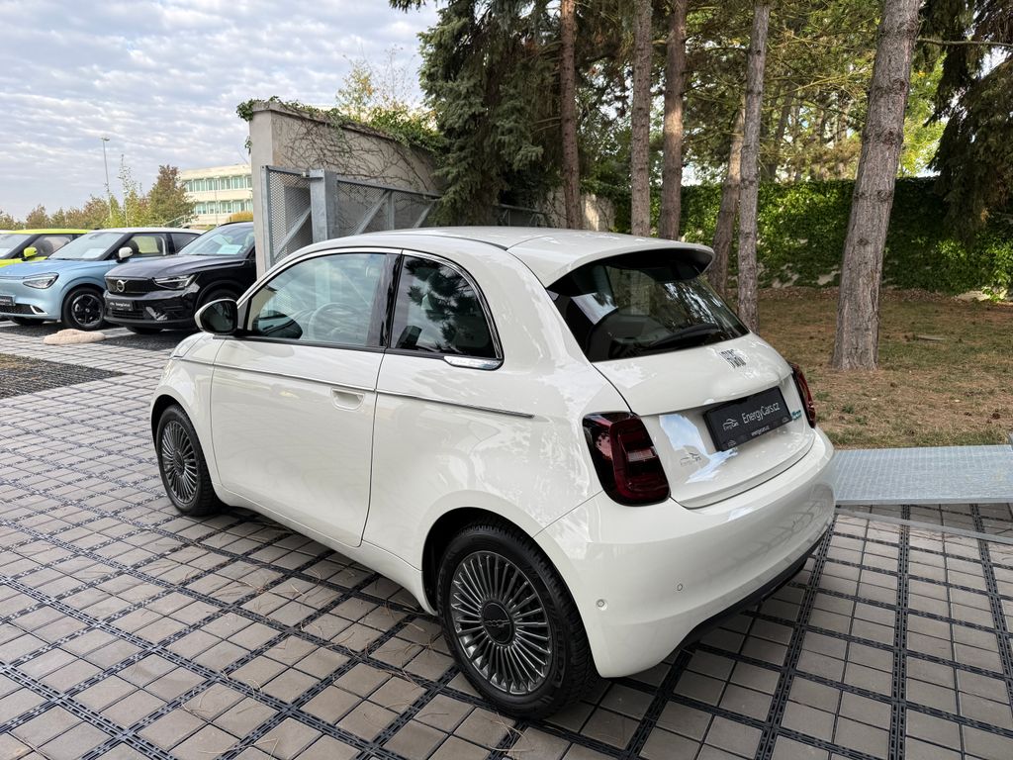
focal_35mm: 24
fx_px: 702
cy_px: 380
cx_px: 506
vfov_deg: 56.8
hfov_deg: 71.6
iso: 80
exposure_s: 1/683
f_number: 1.78
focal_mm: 6.76
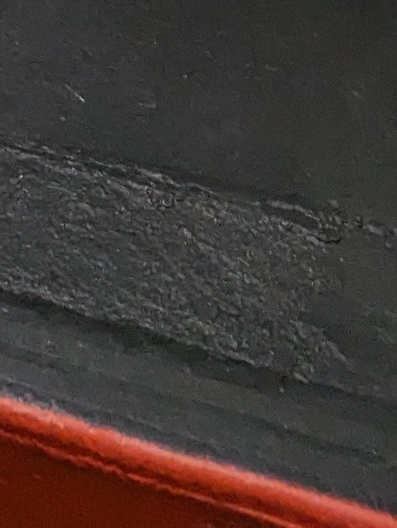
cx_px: -149
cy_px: -561
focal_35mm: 65
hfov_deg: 20.3
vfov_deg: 18.2
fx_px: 992
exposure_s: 1/33.3
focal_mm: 1.95
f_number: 2.2
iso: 162
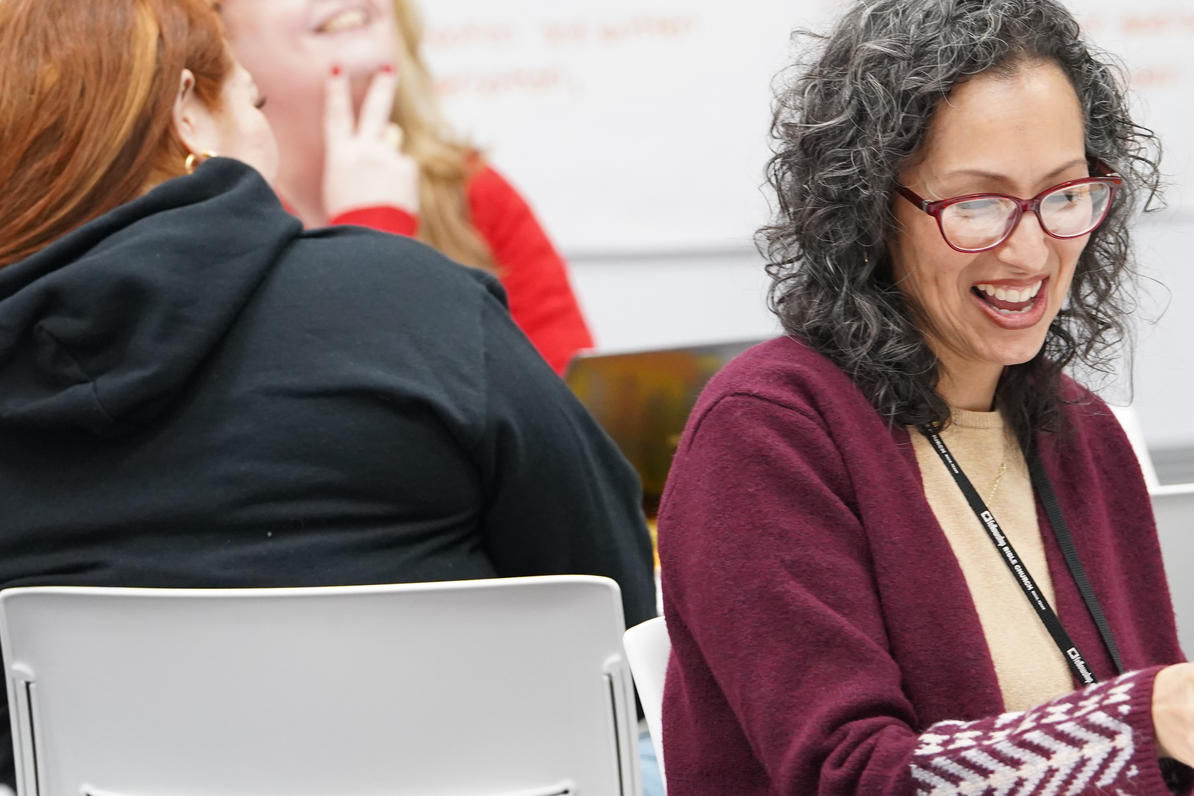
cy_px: 160
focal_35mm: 235
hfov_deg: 8.7
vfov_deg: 5.8
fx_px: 7793
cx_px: 907
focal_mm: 142
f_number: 4.5
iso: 4000
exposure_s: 1/160
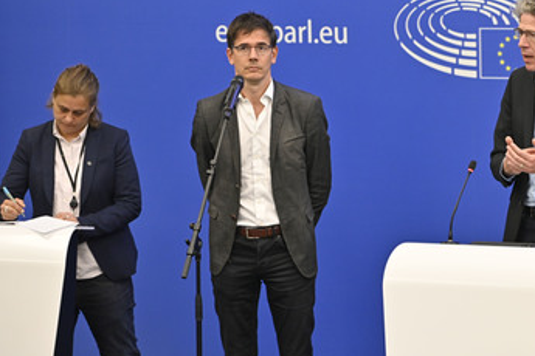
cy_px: 176
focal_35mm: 183
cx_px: 312
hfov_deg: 11.2
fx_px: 2719
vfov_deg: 7.5
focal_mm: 140
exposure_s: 1/320
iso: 2000
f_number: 2.8
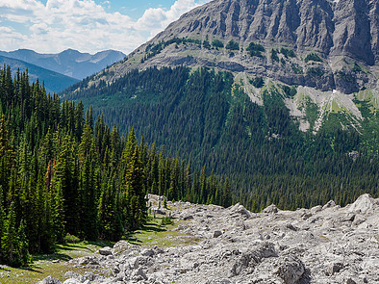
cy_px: 127
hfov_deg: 36.2
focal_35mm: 53
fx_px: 580
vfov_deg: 27.5
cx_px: 171
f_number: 8
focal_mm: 18
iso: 200
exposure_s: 1/400
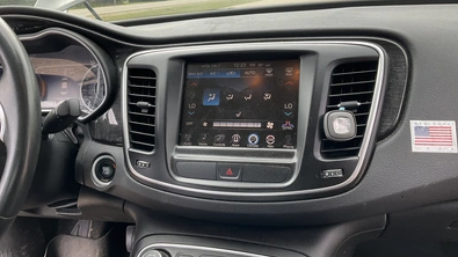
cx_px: 230
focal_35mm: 32
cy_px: 117
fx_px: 389
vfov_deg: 36.6
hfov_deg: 61.0
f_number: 1.8
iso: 20
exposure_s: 1/122
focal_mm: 3
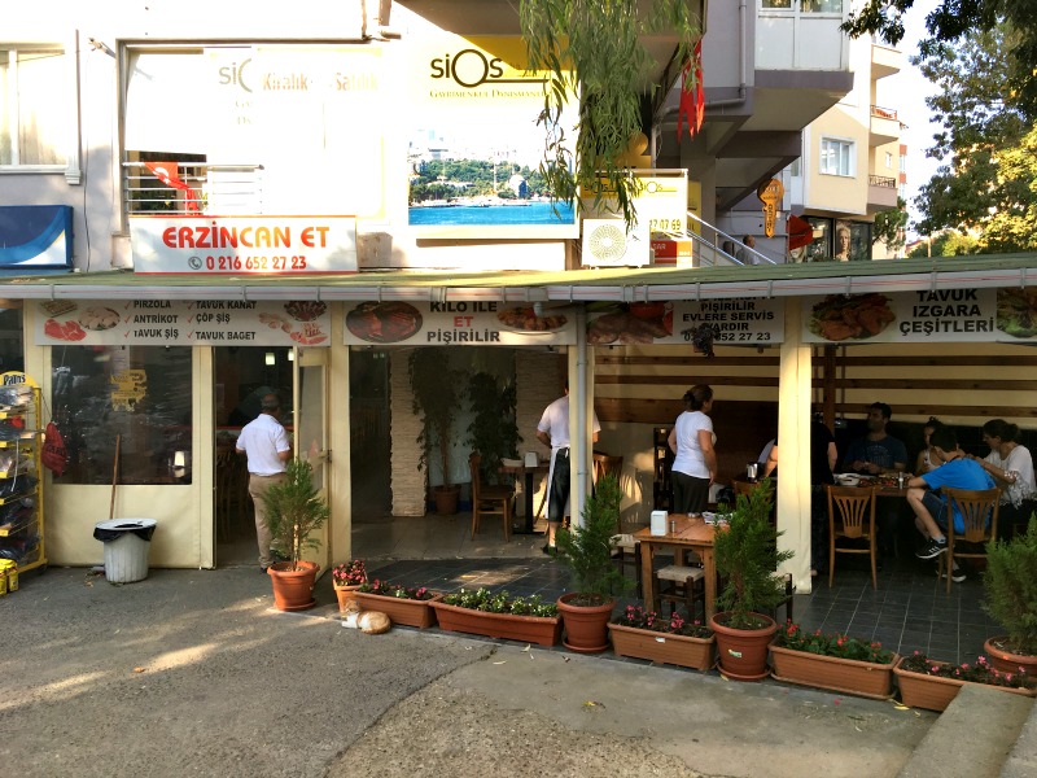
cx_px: 518
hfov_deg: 61.7
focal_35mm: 29
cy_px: 389
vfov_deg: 48.2
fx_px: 869
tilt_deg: -1.5
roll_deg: +0.0
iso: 25
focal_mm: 4.15
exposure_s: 1/241
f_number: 2.2
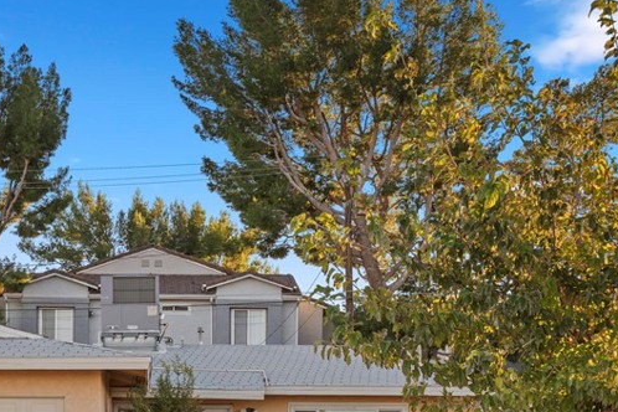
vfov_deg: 18.1
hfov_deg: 26.8
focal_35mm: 74
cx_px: 127
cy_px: 379
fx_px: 1270
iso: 400
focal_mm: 36
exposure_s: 1/30
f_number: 9
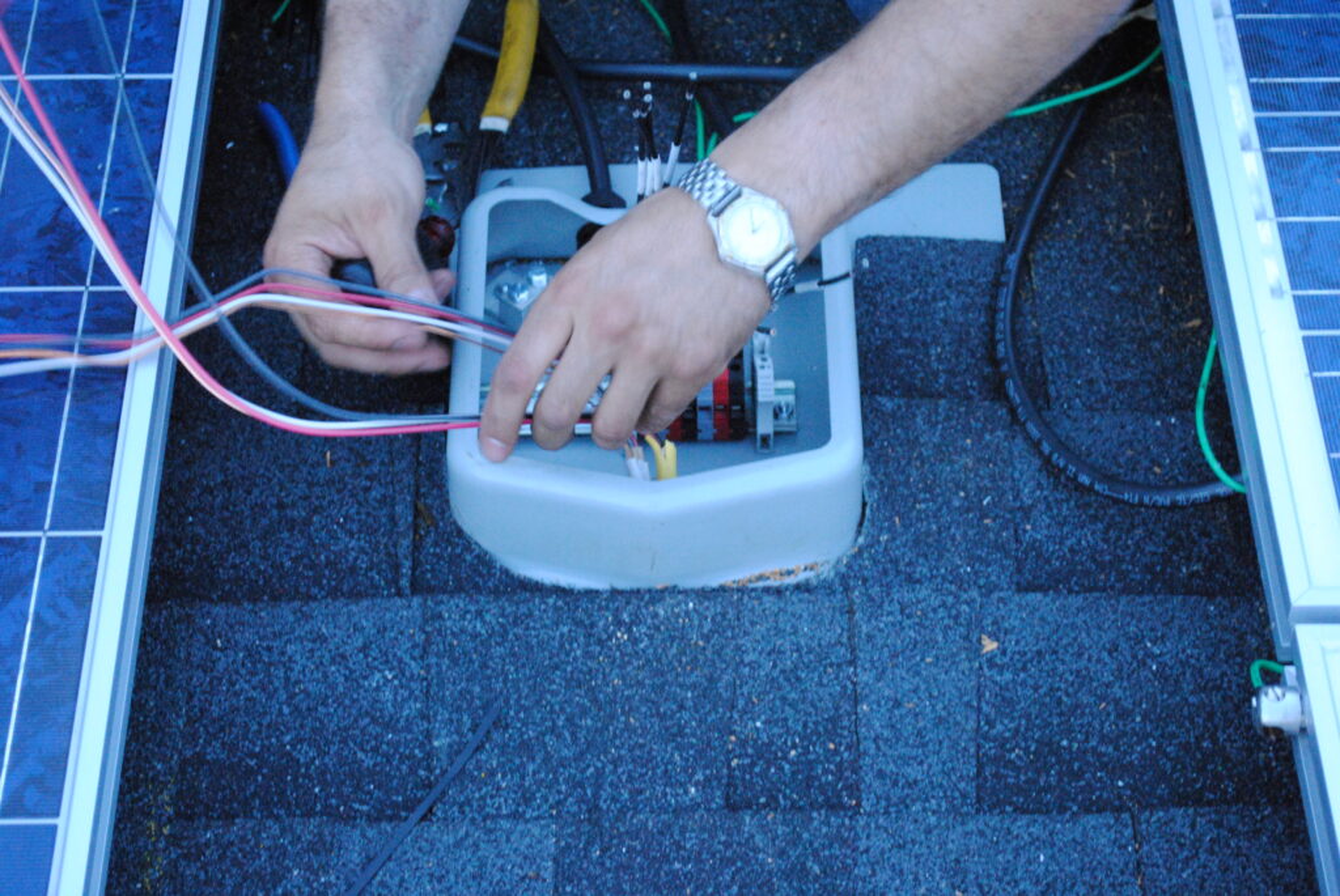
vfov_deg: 16.6
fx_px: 3074
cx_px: 670
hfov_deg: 24.6
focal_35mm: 82
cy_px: 448
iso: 1600
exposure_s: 1/10
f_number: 5.6
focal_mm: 55
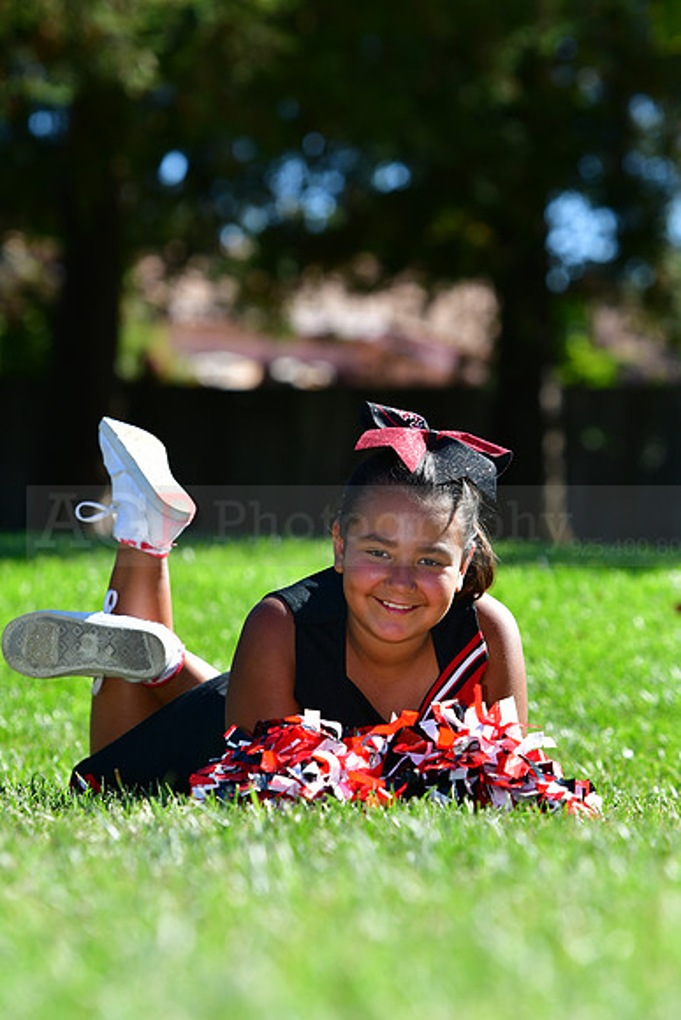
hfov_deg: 6.8
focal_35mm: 202
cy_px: 510
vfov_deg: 10.2
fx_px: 5742
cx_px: 340
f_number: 4.5
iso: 400
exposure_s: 1/1250
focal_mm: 135
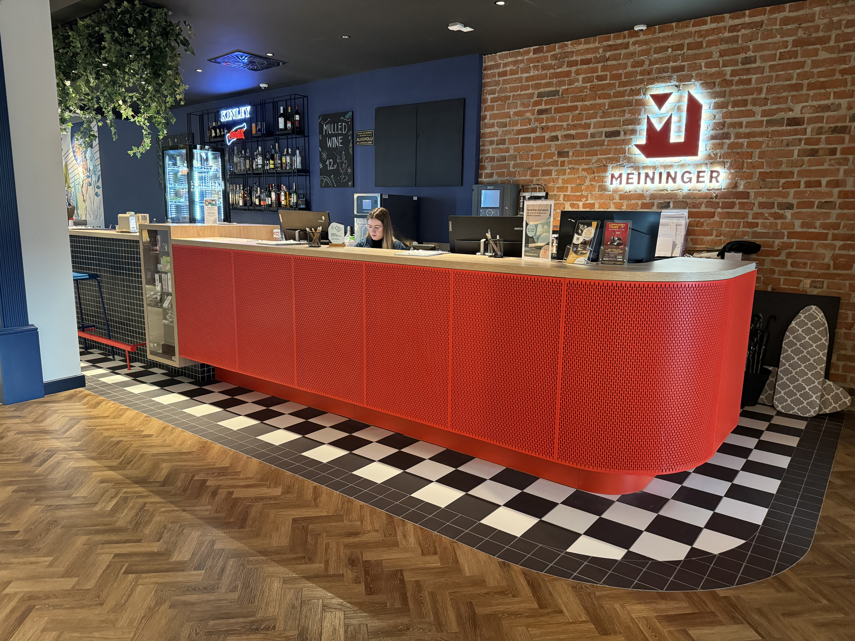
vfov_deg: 56.8
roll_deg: -0.7
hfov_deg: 71.6
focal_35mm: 24
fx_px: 593
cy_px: 320
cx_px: 428
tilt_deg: -10.5
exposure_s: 1/52
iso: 800
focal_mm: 6.86
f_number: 1.78
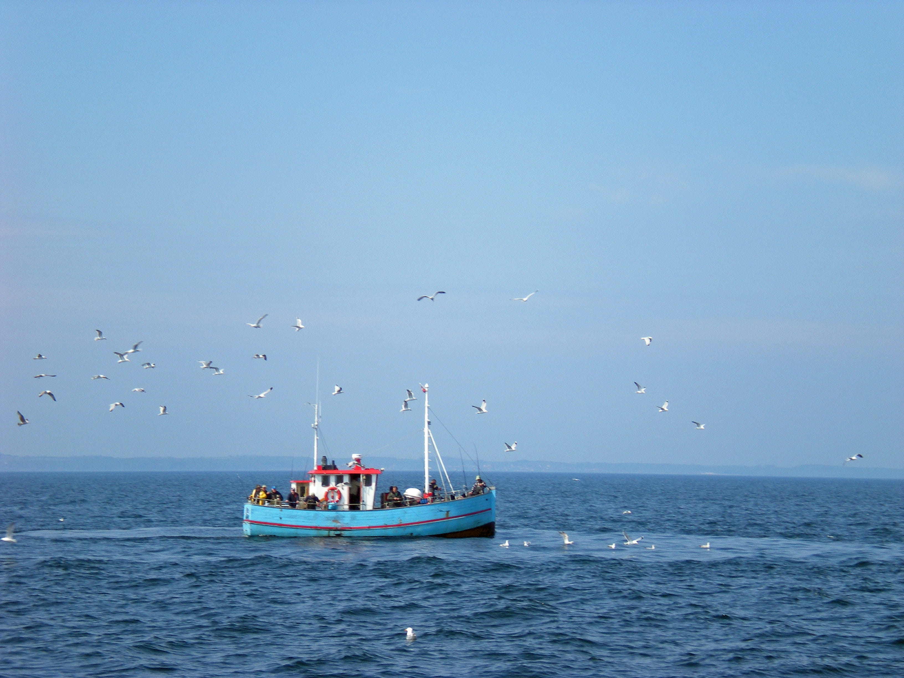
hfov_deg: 17.3
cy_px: 339
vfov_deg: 13.0
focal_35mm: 114
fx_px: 2977
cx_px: 452
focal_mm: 18.9
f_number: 5.9
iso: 79
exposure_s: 1/257
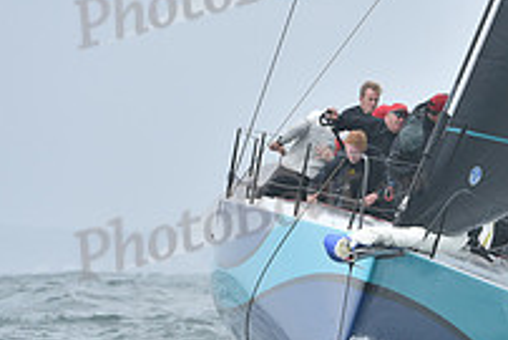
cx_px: 561
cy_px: 311
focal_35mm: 833
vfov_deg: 1.7
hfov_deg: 2.5
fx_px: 11763
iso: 320
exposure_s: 1/1000
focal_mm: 290
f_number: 6.3
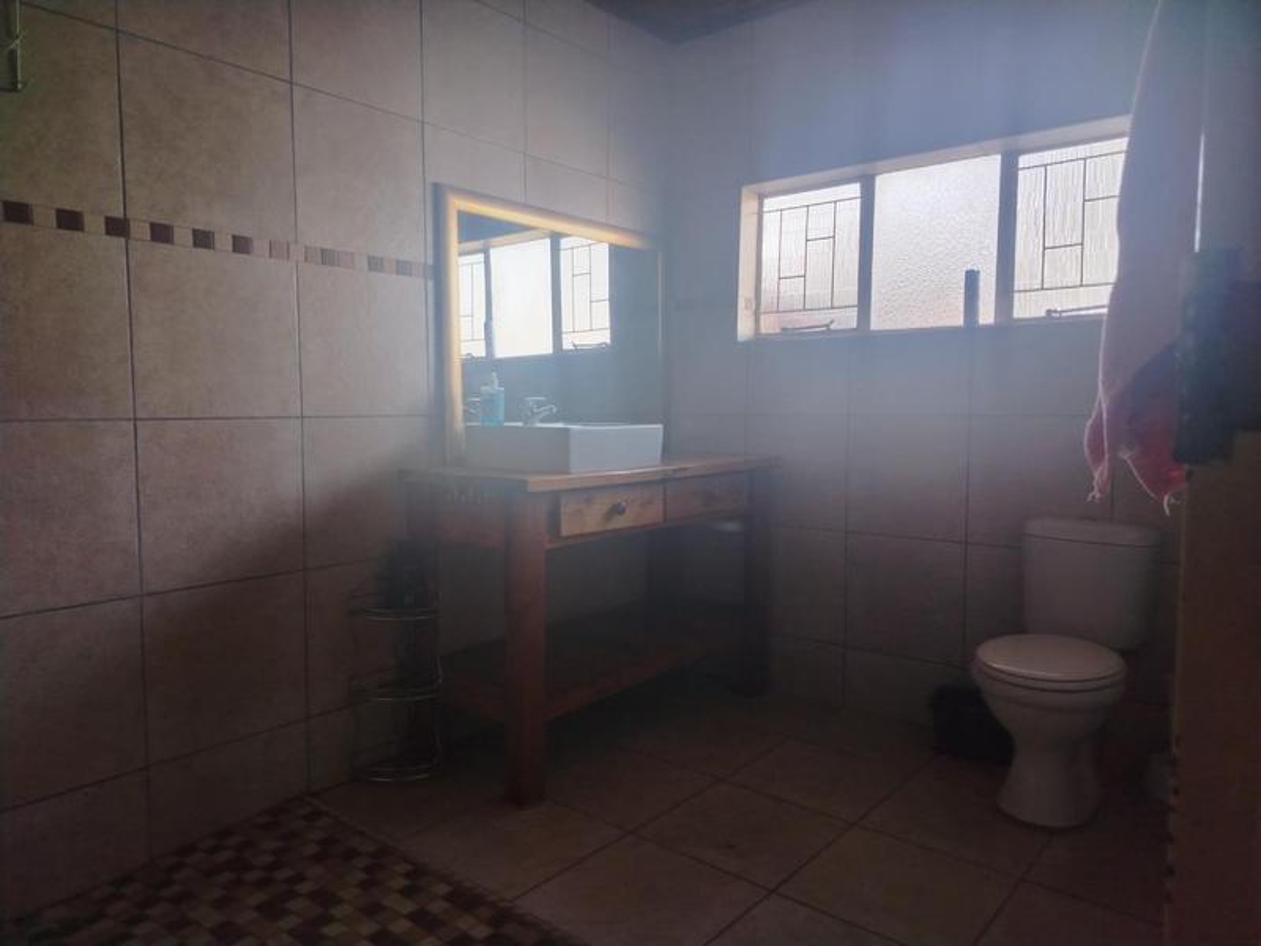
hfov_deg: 71.6
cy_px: 473
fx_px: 874
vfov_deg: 56.8
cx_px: 630
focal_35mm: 24
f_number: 1.75
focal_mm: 5.25
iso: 369
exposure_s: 1/50
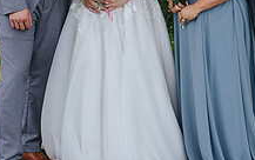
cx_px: 183
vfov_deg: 11.9
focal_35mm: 107
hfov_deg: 19.3
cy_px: -41
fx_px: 744
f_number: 3.2
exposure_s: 1/400
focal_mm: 35
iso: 100
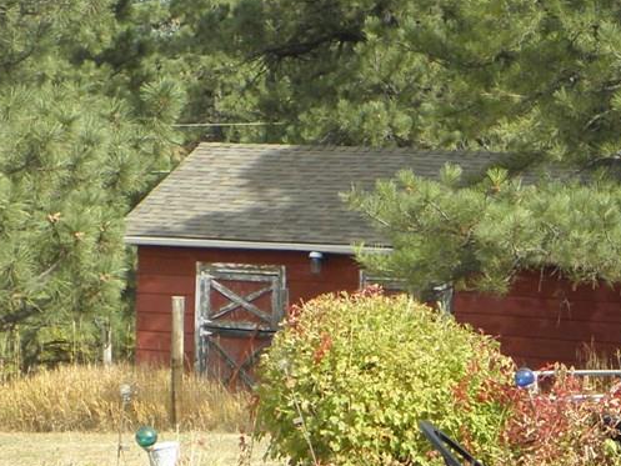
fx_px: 3409
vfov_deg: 7.7
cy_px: 661
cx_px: 540
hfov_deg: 10.4
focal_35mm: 190
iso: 100
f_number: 4.1
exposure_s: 1/320
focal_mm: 10.6
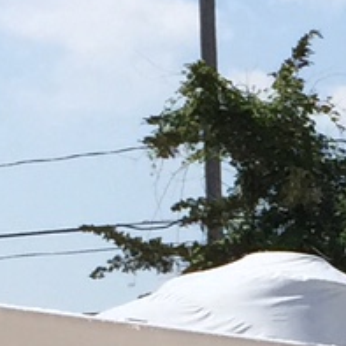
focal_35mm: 267
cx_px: 768
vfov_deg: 6.3
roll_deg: +0.1
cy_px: 739
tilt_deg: -4.3
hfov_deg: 6.3
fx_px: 3019
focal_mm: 4.15
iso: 32
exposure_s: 1/2639
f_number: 2.2
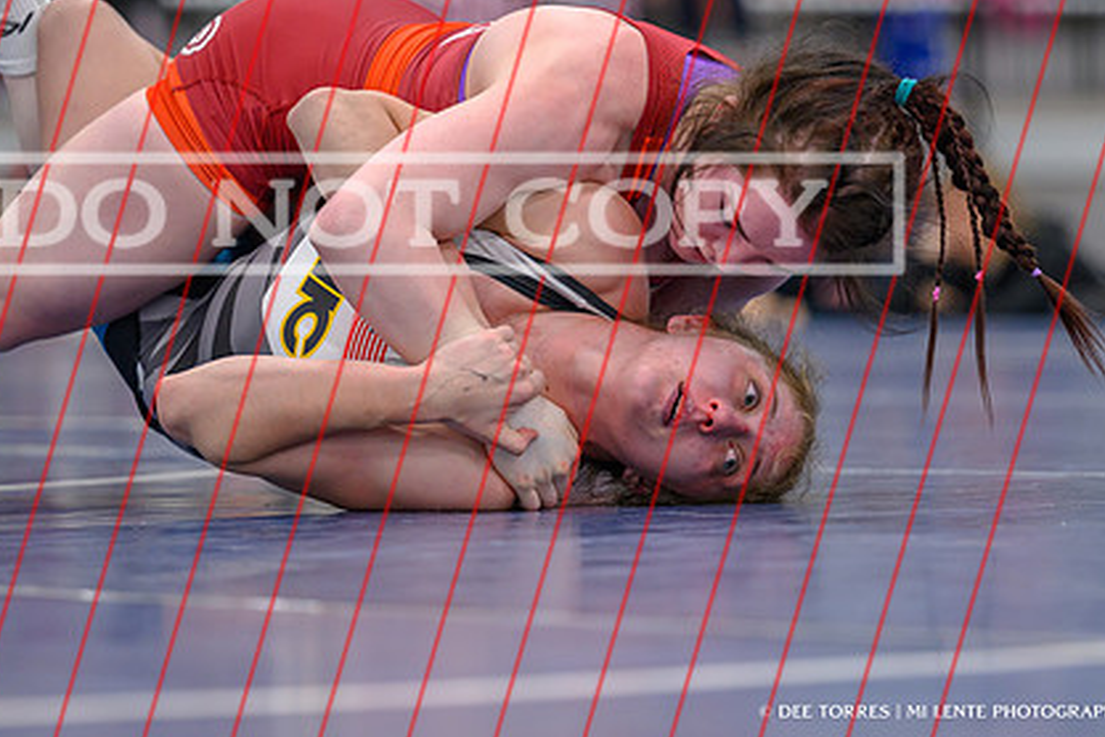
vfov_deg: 6.4
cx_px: 591
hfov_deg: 9.6
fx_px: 6599
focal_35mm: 215
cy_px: 353
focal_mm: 125
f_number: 2.8
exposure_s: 1/800
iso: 1400
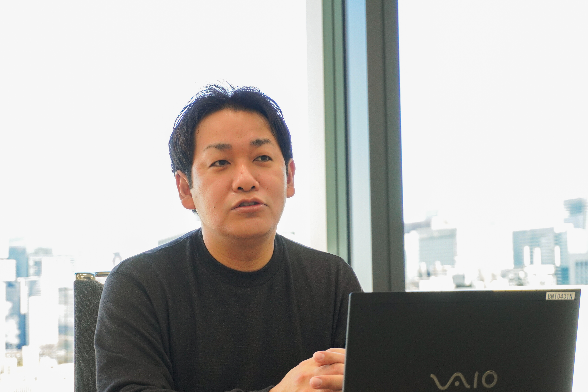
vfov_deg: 18.5
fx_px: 1200
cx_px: 294
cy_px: 196
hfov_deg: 27.5
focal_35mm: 74
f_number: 5.6
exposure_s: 1/160
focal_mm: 49
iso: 1000
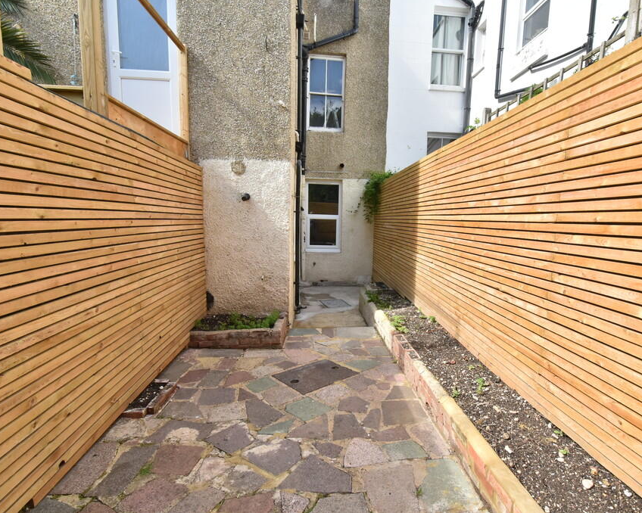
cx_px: 346
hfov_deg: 89.5
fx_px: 323
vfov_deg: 77.0
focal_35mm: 17
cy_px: 255
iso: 500
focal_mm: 10
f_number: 8
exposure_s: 1/250
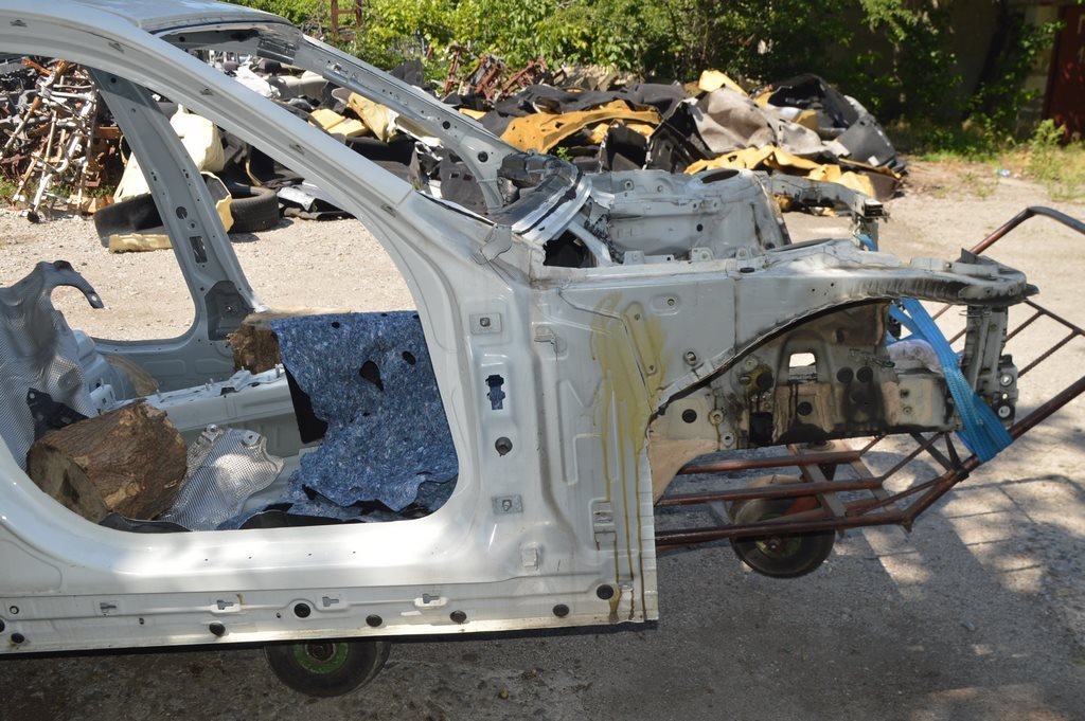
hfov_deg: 55.1
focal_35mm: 34
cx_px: 542
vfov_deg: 38.3
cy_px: 360
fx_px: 1039
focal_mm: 23
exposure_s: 1/200
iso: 100
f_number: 8
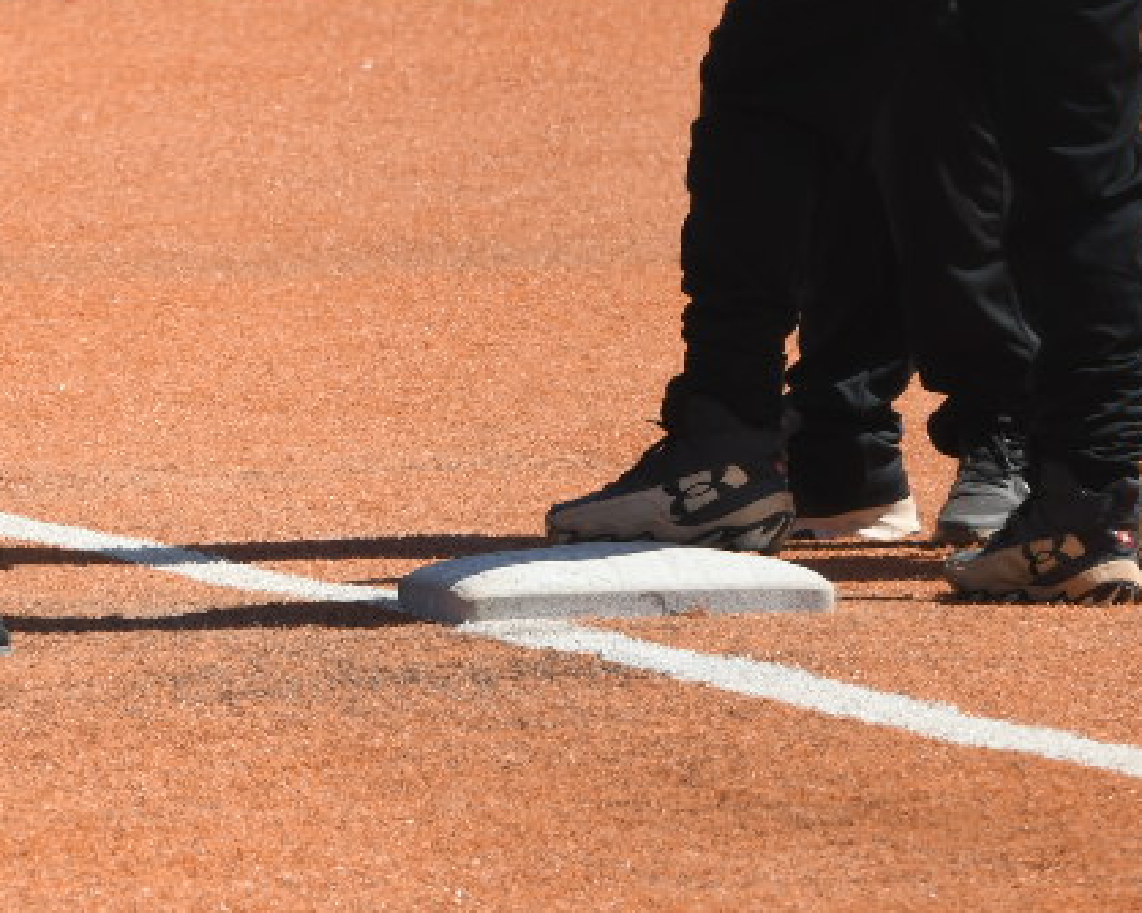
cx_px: 442
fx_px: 24532
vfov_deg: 2.1
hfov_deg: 2.7
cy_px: -161
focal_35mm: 726
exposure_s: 1/500
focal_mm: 200
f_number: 11
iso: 400
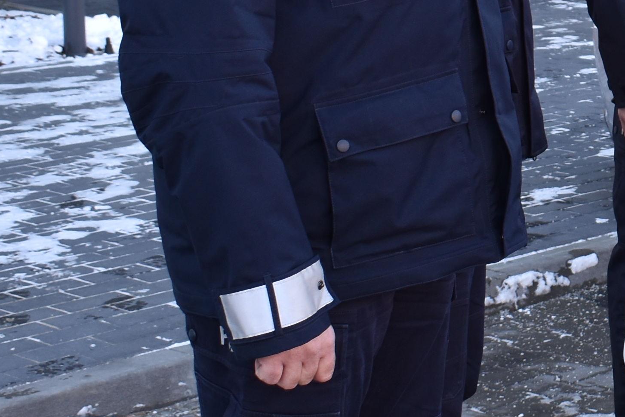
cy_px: 55
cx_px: 853
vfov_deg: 10.5
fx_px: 2258
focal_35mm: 130
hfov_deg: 14.9
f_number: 5.6
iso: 100
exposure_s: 1/125
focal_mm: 21
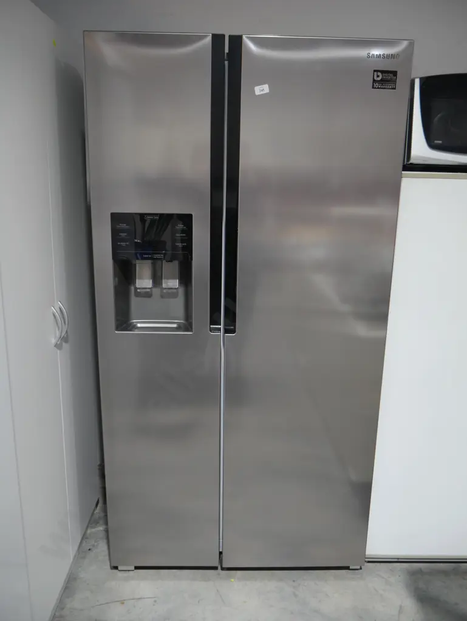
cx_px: 234
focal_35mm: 28
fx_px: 503
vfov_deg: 63.4
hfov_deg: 49.8
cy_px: 310
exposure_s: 1/60
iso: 400
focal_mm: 14
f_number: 3.5
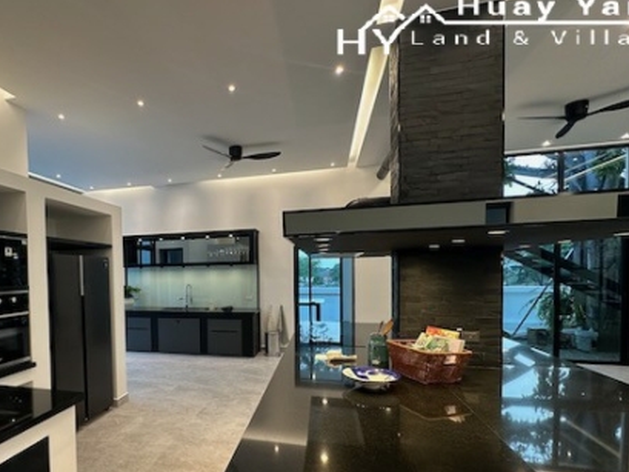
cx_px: 217
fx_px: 364
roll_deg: +1.5
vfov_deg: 65.3
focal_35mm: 20
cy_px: 284
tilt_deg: -1.1
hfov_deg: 79.4
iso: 200
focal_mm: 2.22
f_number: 2.2
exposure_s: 1/100
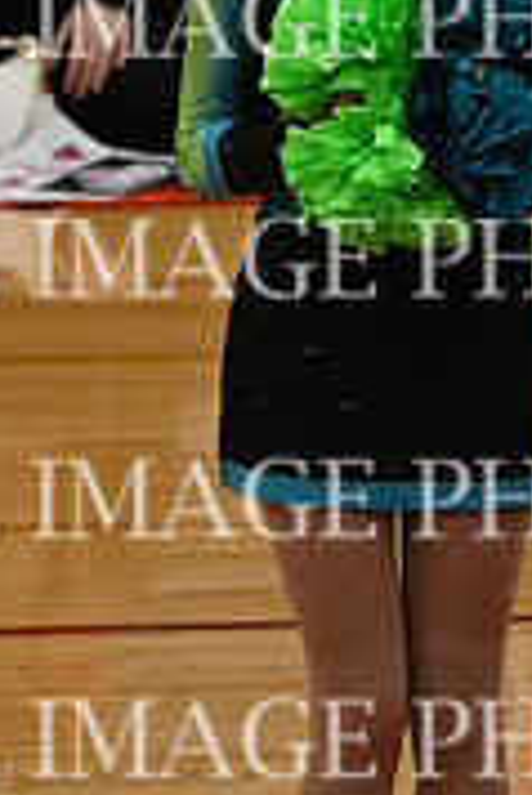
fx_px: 20573
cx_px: 382
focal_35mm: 930
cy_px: 138
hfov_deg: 1.5
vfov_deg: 2.2
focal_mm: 190
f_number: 4
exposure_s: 1/500
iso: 5000
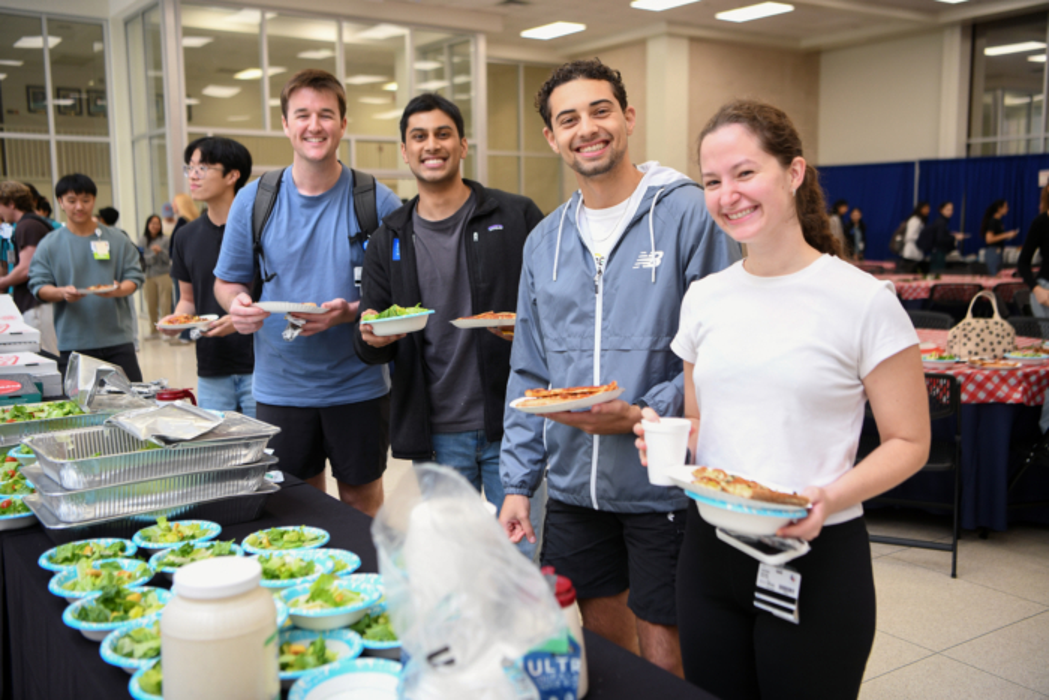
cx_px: 524
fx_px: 1049
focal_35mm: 36
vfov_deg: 36.9
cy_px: 350
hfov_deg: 53.1
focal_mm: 36
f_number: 2.8
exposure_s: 1/160
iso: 800
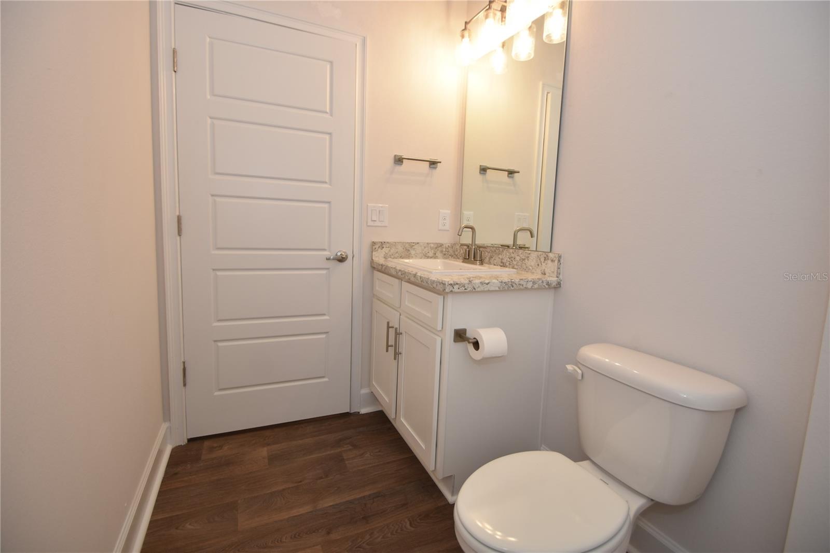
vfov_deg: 77.3
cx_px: 415
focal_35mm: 15
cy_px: 276
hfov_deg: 100.4
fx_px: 346
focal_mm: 10
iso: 200
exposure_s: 1/60
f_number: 4
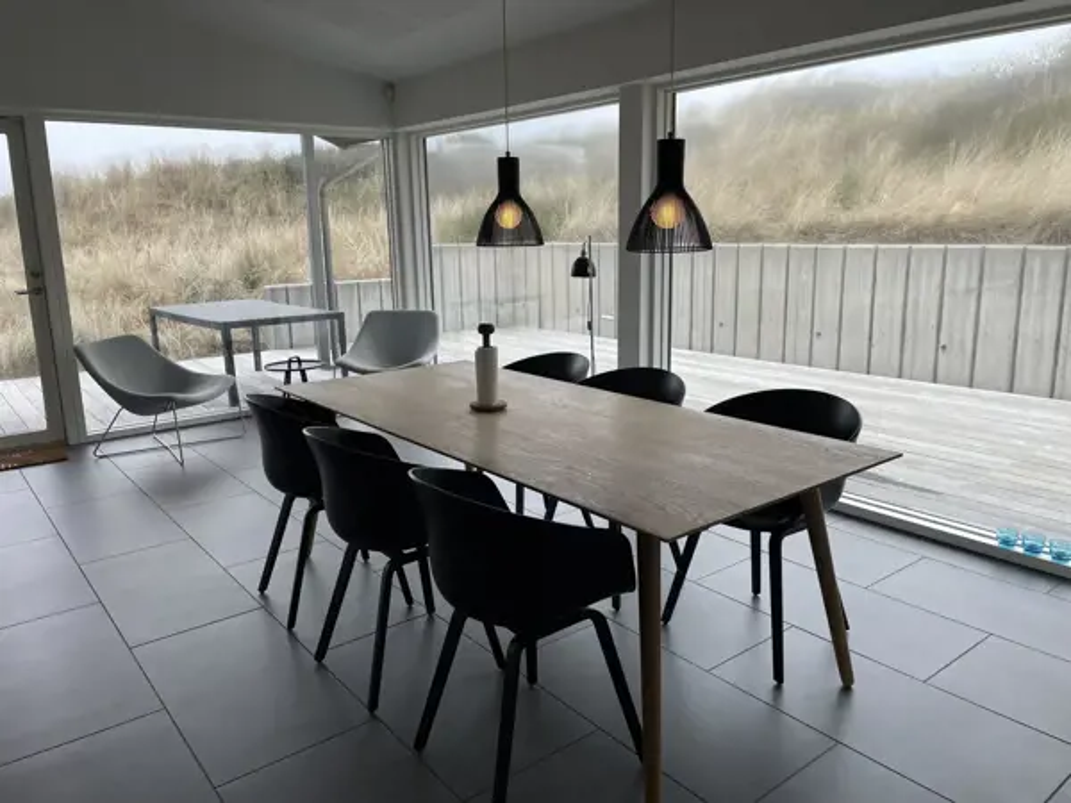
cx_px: 536
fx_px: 804
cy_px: 402
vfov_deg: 53.1
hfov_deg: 67.3
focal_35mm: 26
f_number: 1.6
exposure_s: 1/606
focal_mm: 4.2
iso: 32
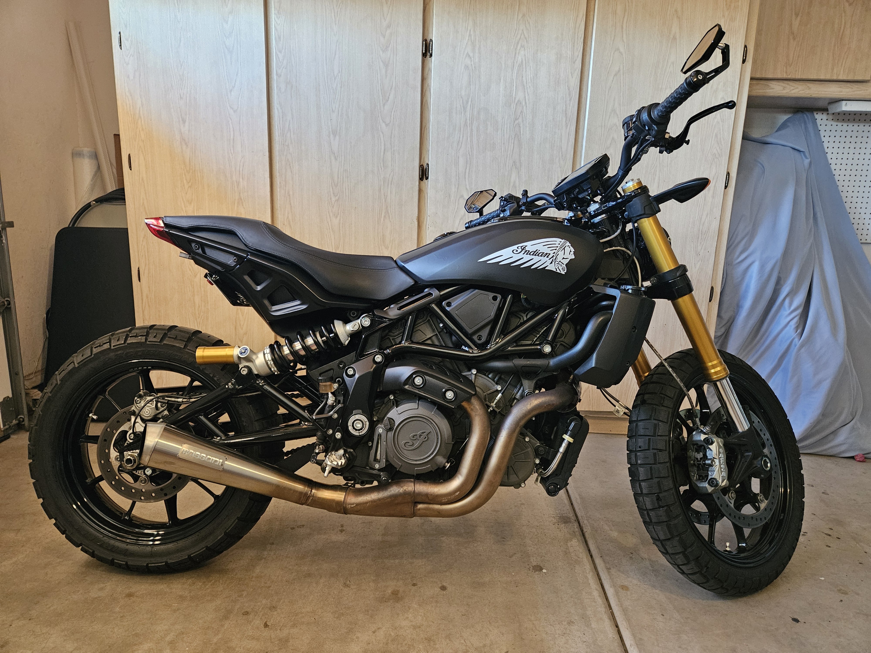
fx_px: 579
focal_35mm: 23
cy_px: 326
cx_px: 436
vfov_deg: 58.9
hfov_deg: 73.9
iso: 640
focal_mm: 5.4
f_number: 1.8
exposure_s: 1/40
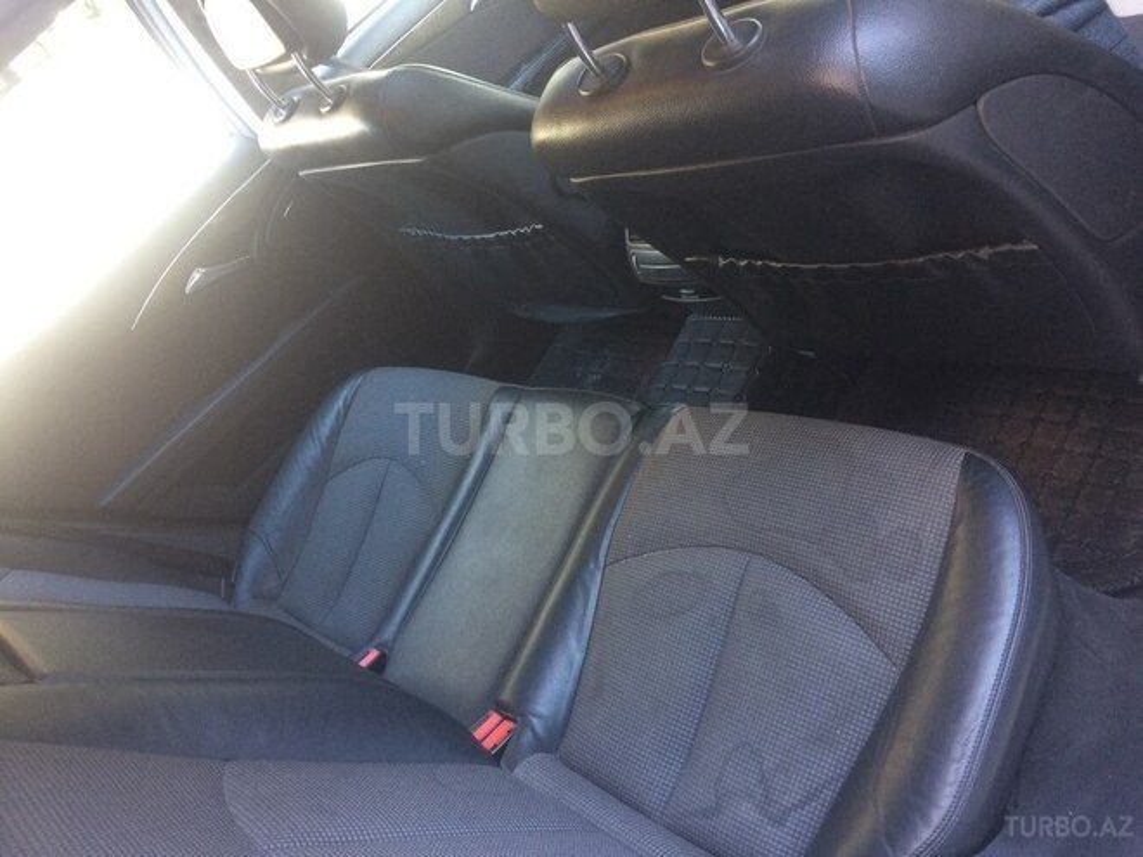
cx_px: 572
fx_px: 958
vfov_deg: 48.2
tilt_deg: -34.2
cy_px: 428
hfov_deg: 61.7
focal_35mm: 29
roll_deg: +40.0
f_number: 2.2
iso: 80
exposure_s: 1/33
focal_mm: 4.15
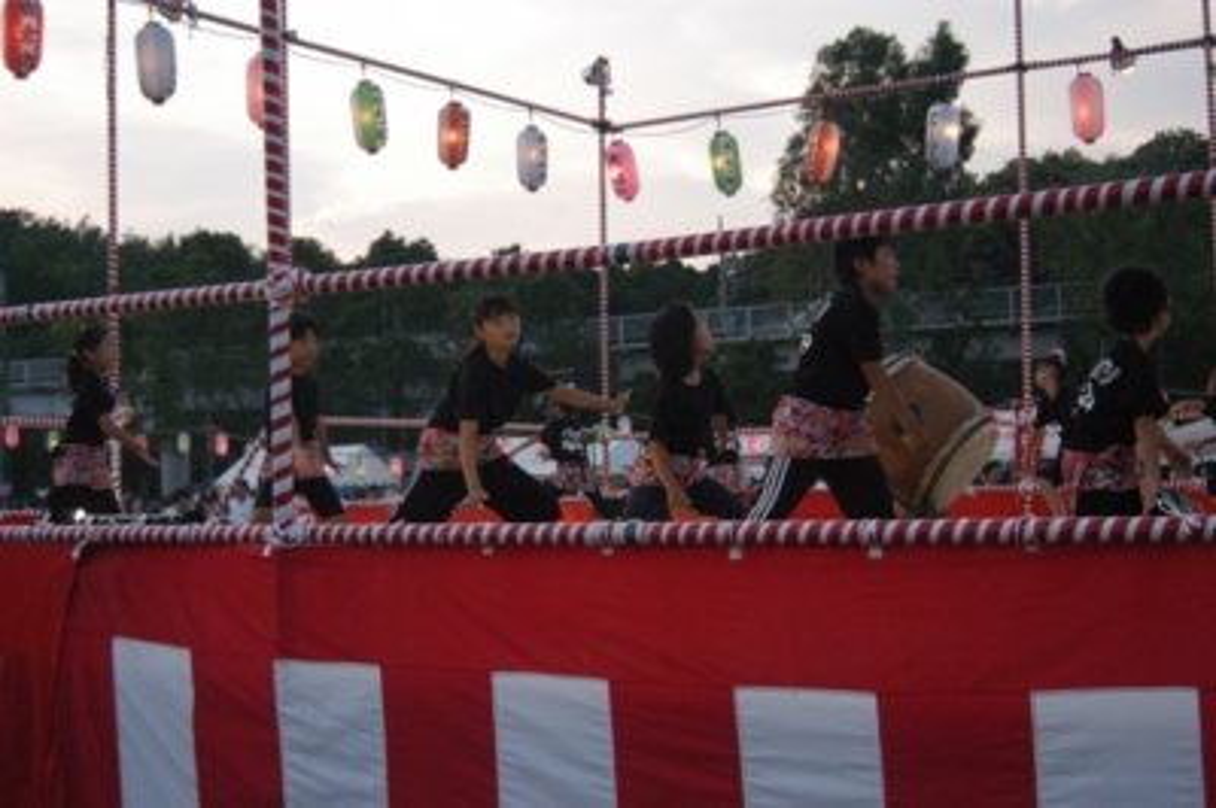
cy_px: 404
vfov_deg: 25.7
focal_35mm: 52
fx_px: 1772
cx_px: 608
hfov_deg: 37.9
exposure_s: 1/2000
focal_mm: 35
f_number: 4
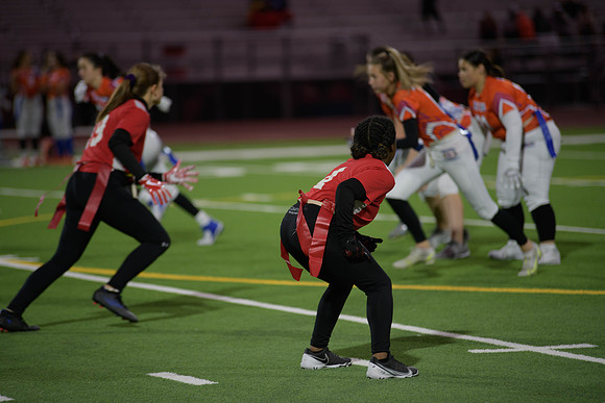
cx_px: 302
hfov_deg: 10.3
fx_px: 3362
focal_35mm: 200
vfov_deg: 6.9
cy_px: 202
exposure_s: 1/200
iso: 500
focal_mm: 200
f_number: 2.8
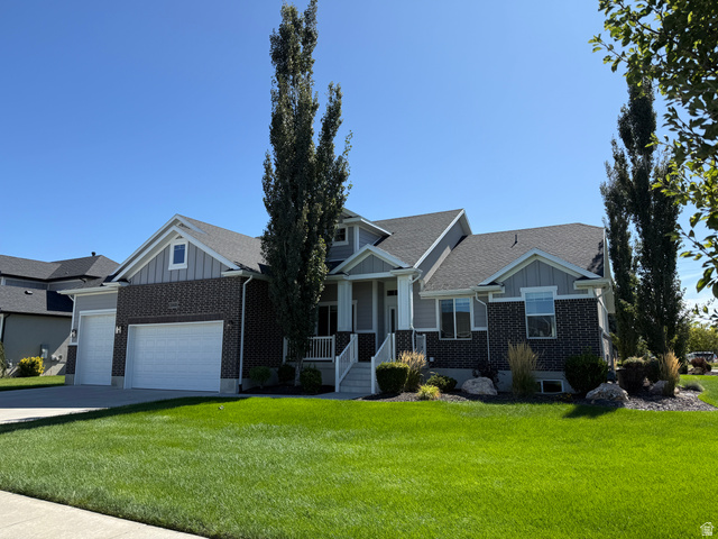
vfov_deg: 56.8
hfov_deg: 71.6
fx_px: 498
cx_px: 359
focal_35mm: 24
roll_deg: -0.4
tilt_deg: +9.7
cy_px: 270
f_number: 1.78
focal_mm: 6.76
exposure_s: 1/3759
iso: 80
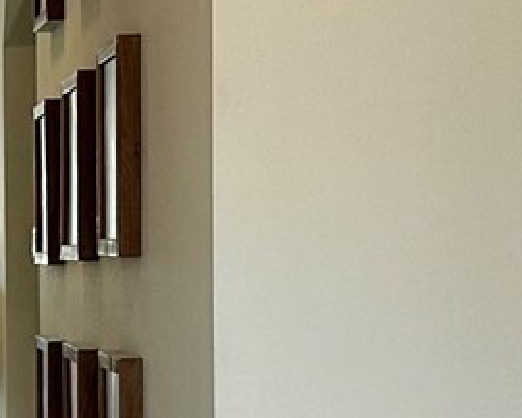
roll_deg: +0.4
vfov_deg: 8.6
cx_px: -229
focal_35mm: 179
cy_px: 464
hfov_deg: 10.5
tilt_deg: -5.0
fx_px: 2766
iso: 125
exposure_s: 1/120
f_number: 1.78
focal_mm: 6.86
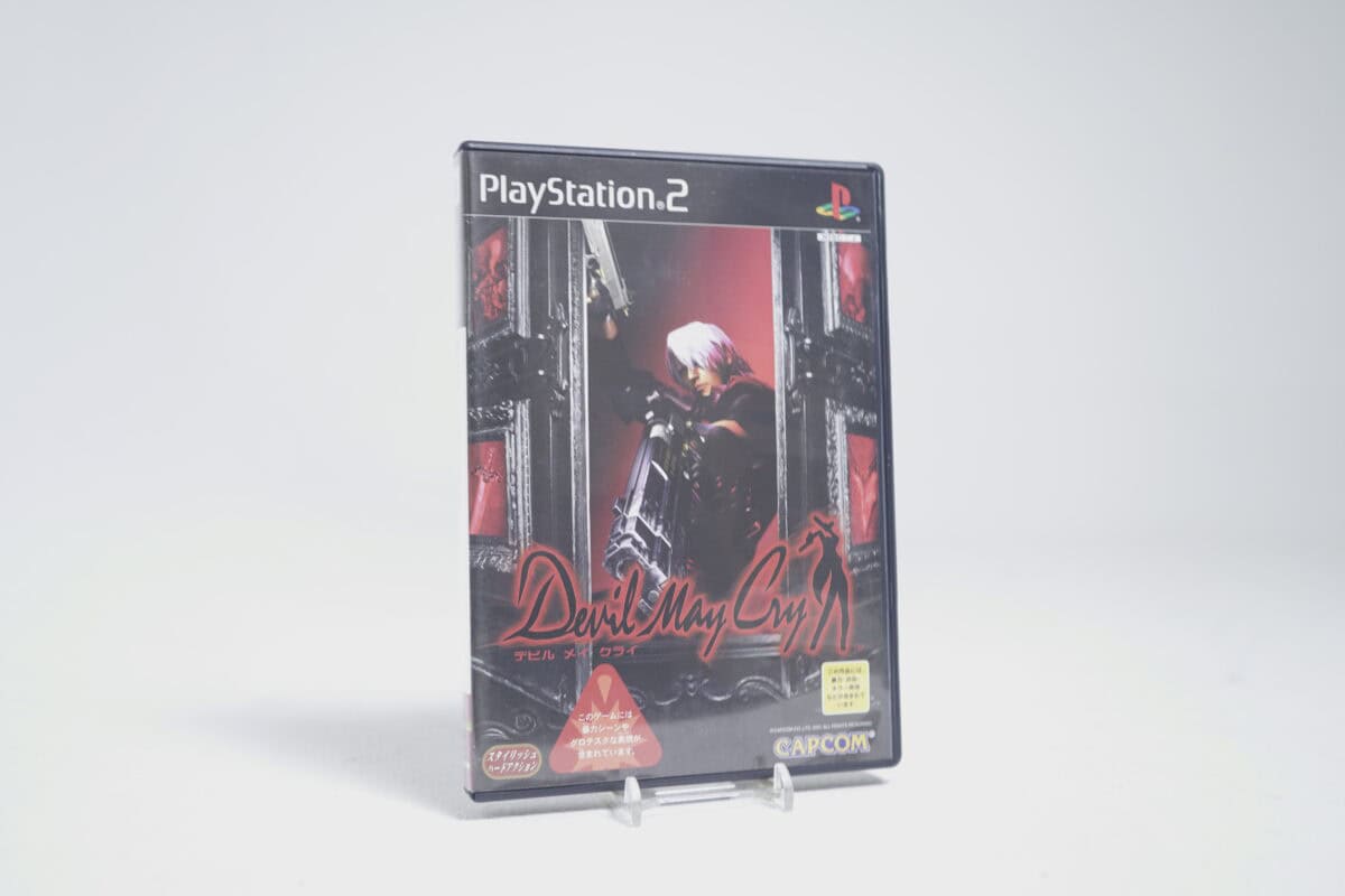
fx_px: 1345
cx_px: 672
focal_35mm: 36
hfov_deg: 53.1
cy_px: 448
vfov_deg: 36.9
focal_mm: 36
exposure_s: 1/4
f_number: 5
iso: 100
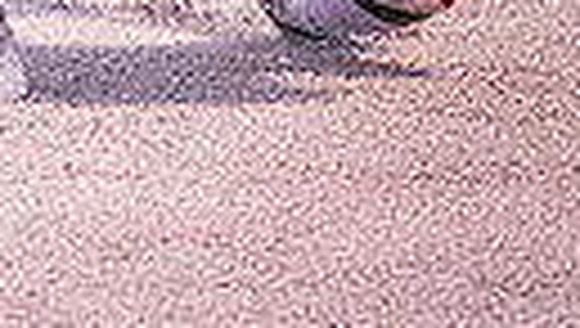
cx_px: -174
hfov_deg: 2.0
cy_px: -593
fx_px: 16434
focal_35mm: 1067
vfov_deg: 1.1
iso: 16000
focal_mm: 130
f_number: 2.8
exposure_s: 1/2500
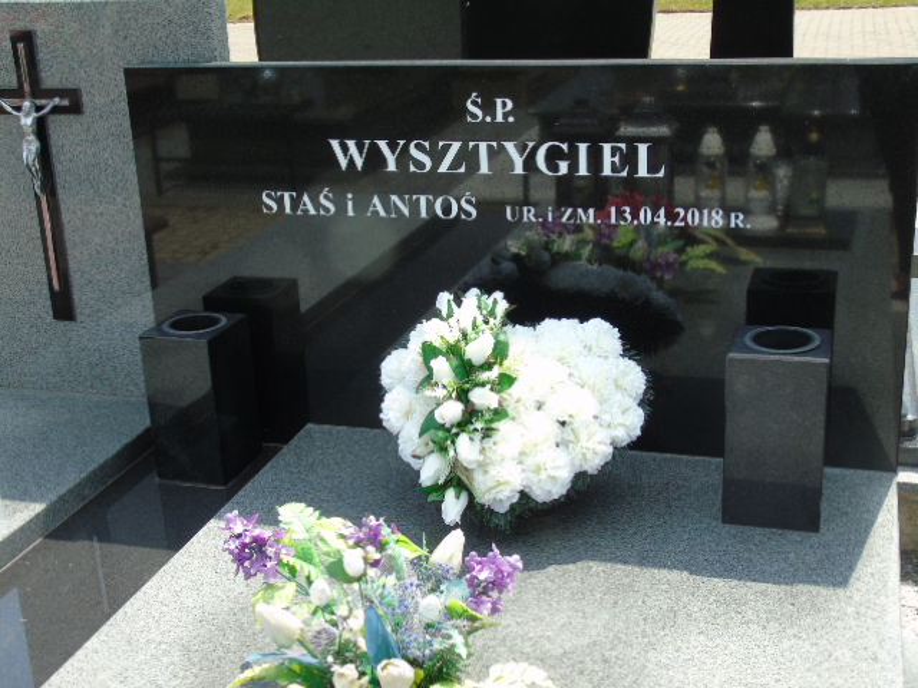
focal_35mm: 46
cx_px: 459
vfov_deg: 31.5
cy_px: 344
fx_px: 1220
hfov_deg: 41.2
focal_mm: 8.2
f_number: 4.1
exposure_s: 1/320
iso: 80
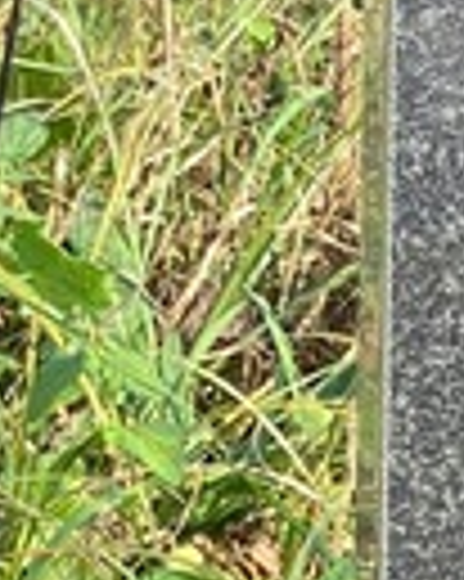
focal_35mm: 315
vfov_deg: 5.9
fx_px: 5414
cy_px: 1340
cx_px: 1140
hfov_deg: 4.8
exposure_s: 1/378
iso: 20
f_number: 2
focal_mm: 6
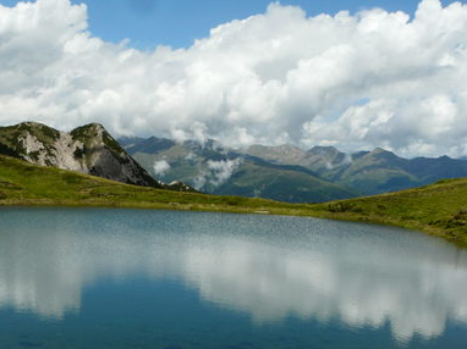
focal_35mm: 52
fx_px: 701
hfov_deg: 36.7
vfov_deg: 27.6
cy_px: 262
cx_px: 183
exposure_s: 1/400
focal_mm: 5.1
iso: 100
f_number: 6.3
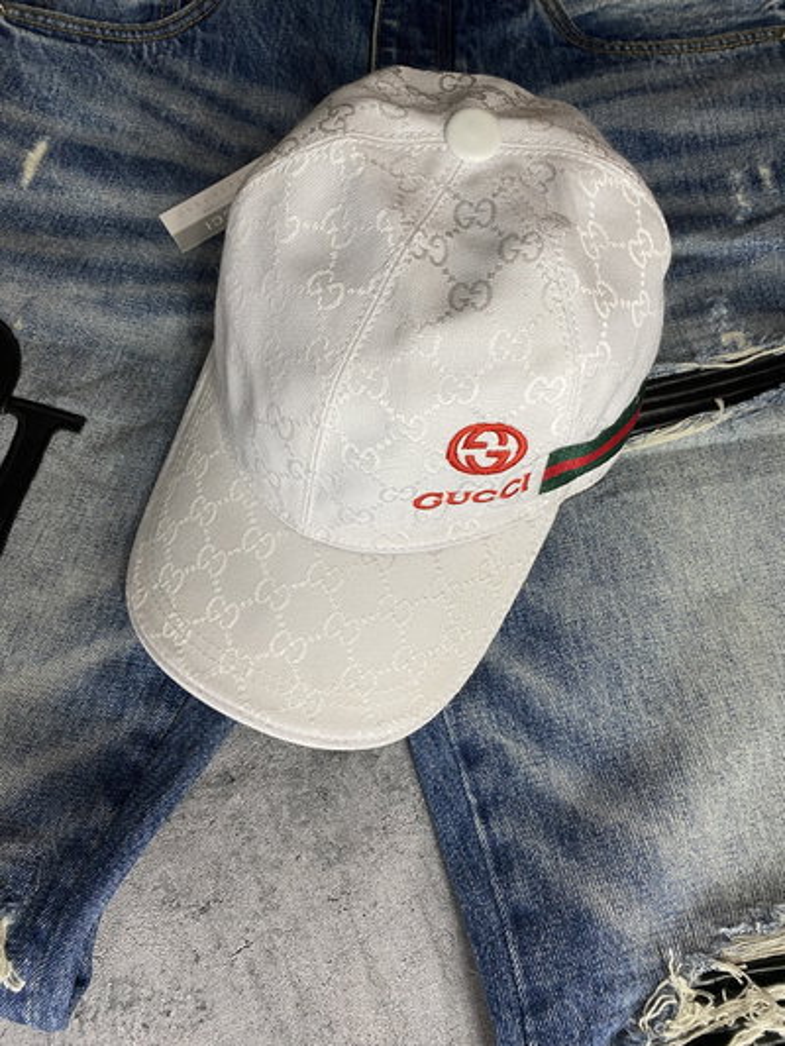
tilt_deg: -70.7
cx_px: 392
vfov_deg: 67.3
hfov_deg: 53.1
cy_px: 523
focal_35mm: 26
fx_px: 786
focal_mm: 4.25
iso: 64
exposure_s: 1/50
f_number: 1.8
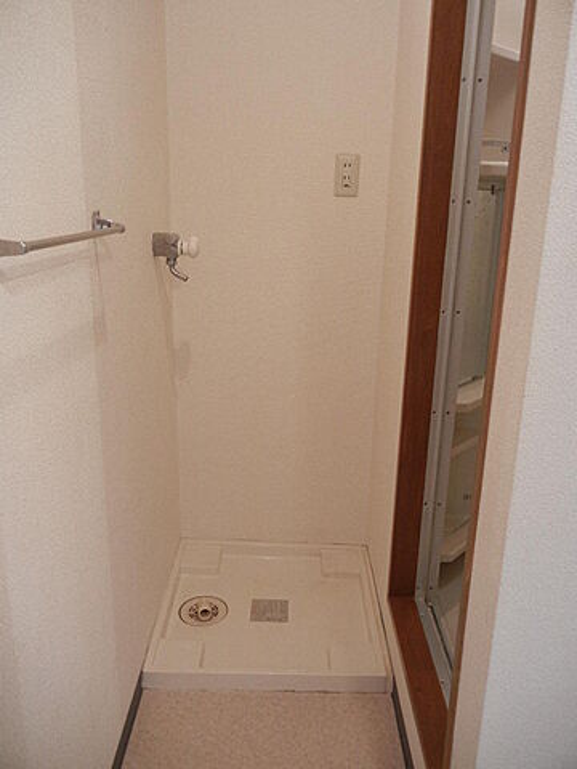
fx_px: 667
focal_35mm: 30
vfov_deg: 60.0
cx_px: 288
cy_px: 384
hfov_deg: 46.8
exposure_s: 1/16
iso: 400
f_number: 3.5
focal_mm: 5.4
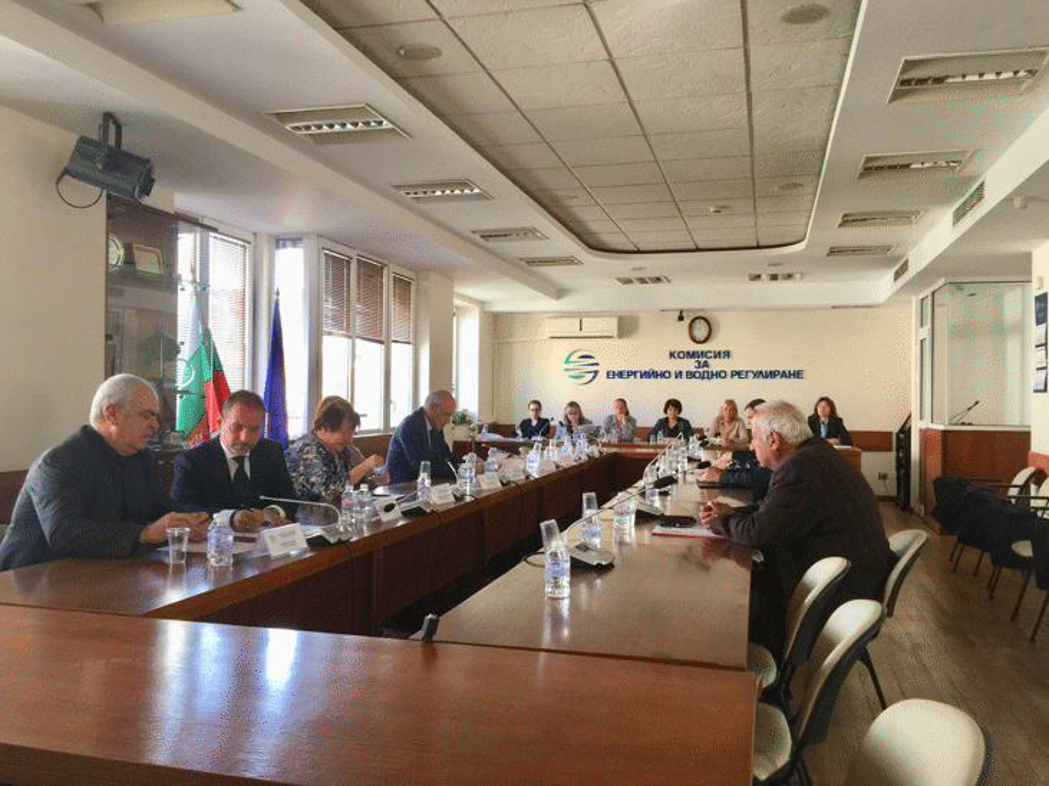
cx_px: 524
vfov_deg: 48.2
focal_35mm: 29
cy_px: 393
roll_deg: -1.3
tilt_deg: +0.2
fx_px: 879
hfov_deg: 61.7
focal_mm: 4.15
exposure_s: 1/33
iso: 50
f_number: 2.2
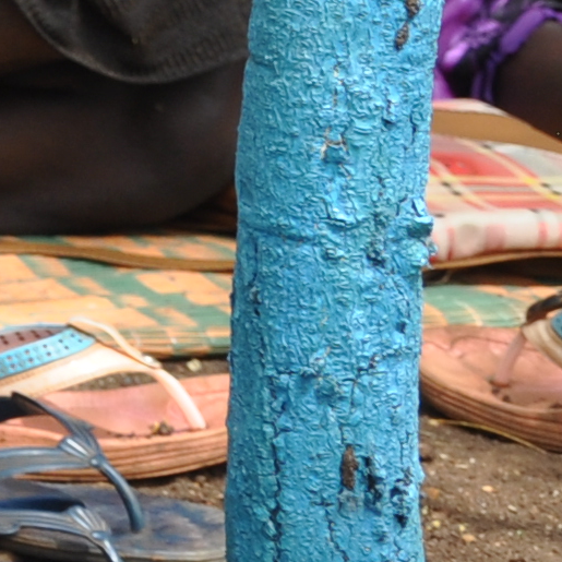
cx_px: -1220
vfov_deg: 5.1
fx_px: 6227
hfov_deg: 4.9
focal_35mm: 339
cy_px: -550
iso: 200
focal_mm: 32
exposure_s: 1/250
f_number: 8
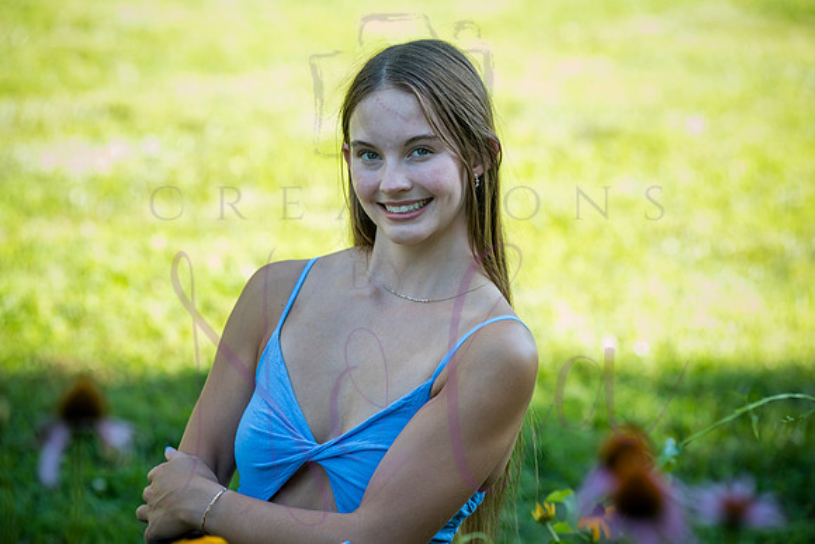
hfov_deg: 15.5
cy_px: 260
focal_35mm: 132
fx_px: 2989
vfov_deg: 10.4
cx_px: 405
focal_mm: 125
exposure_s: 1/320
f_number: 4
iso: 500
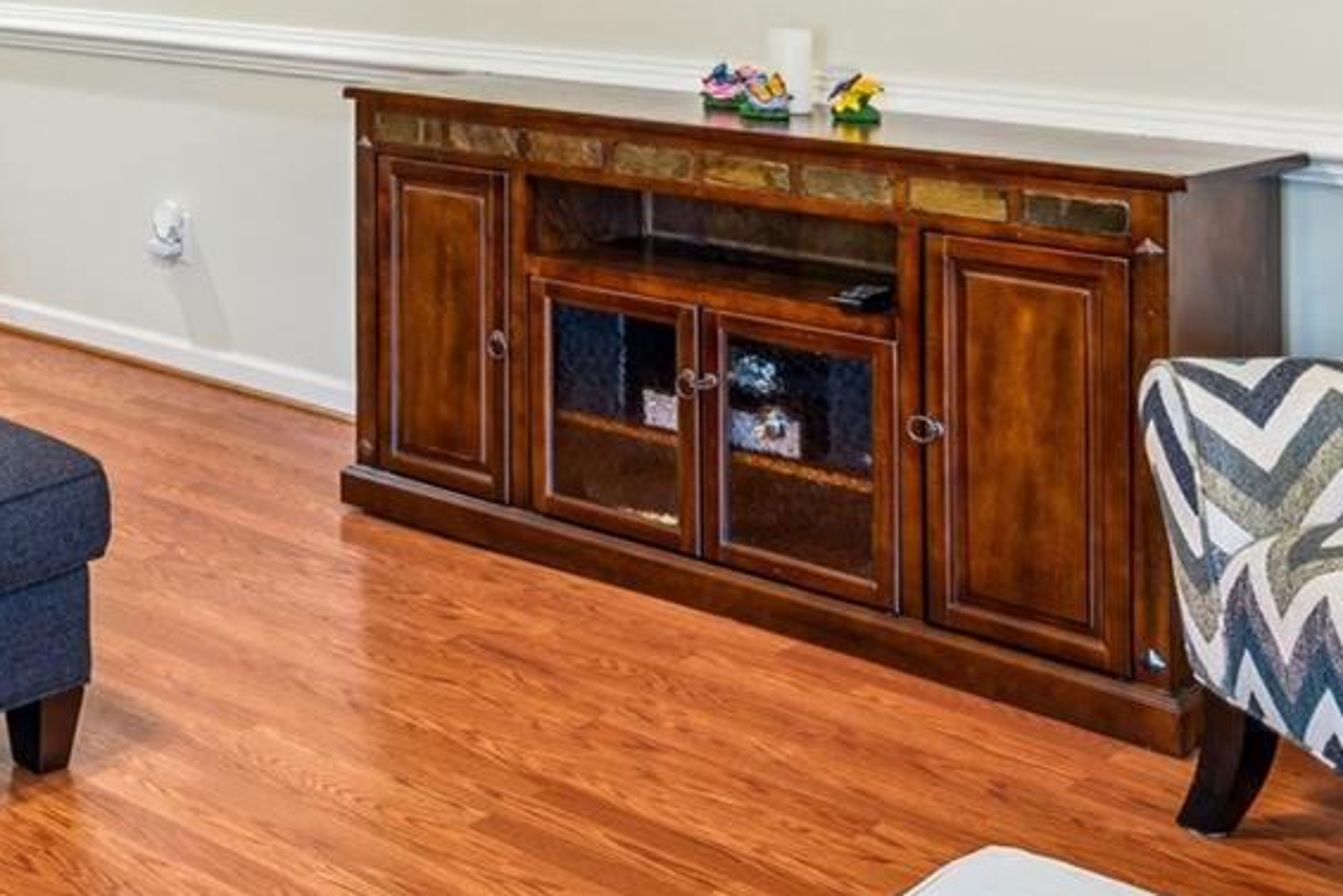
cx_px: -352
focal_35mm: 59
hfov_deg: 28.6
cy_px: -175
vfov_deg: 21.5
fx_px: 2191
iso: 100
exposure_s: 1/1.25
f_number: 9
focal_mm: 16.2
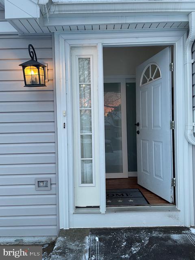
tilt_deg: -0.7
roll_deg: +1.1
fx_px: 195
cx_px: 98
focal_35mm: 26
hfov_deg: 53.1
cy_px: 130
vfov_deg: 67.3
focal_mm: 4.2
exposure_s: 1/60
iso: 80
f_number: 1.6
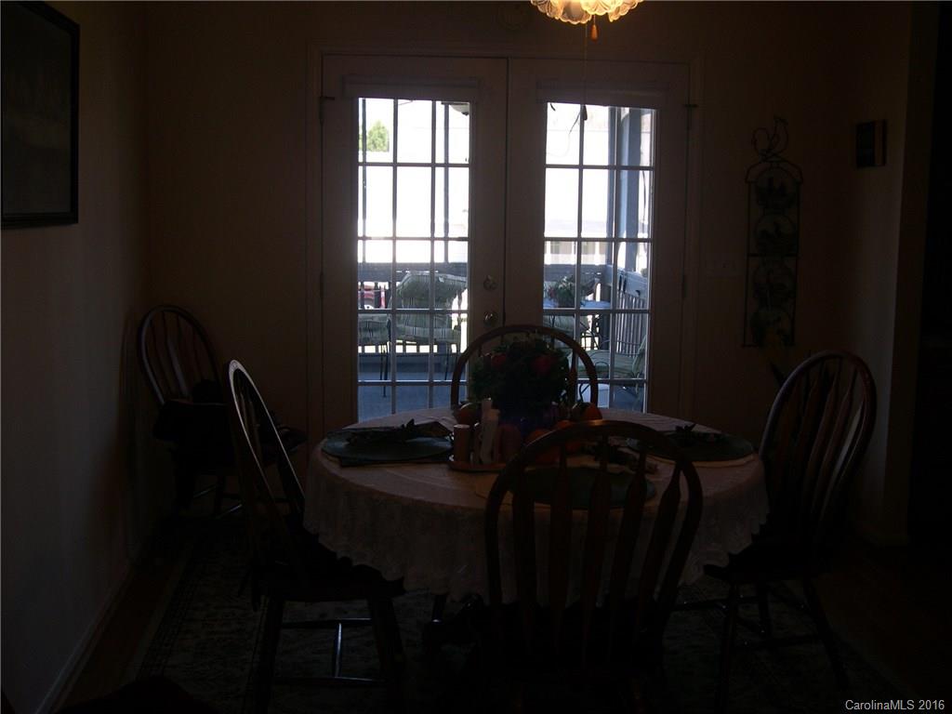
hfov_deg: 49.0
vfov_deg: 37.7
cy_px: 357
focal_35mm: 38
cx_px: 476
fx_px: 1045
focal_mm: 8
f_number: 2.8
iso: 100
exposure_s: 1/78.1
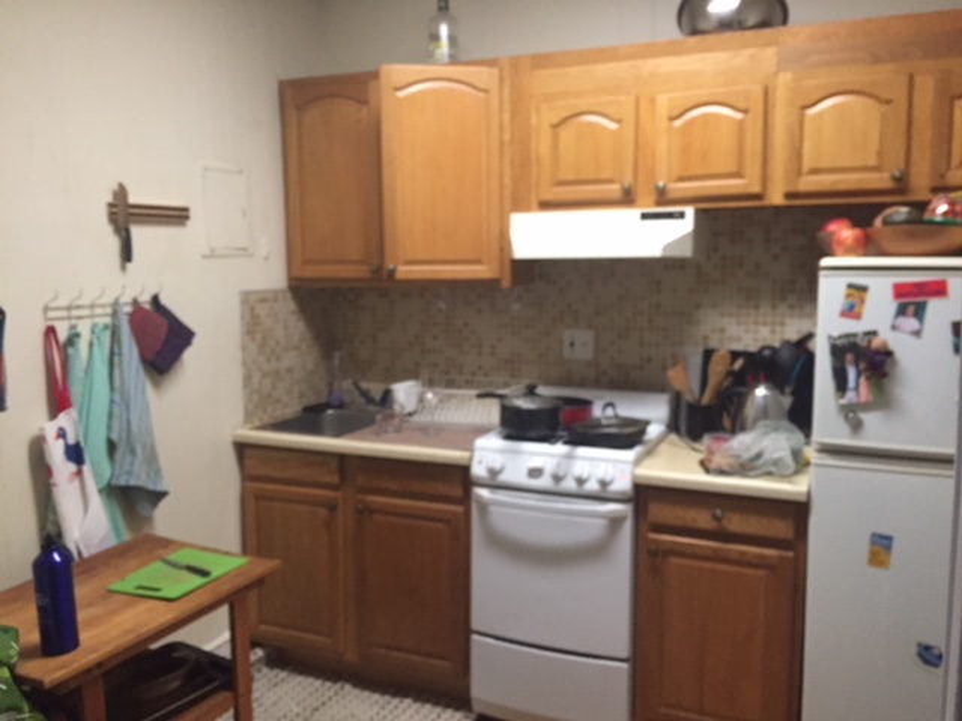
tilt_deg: -6.6
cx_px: 481
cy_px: 360
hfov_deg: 61.7
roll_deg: +1.0
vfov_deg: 48.2
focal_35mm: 29
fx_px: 806
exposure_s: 1/15
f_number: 2.2
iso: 250
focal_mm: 4.15
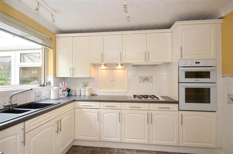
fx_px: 107
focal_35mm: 16
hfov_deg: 95.1
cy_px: 77
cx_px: 116
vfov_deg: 71.8
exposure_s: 1/5
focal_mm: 11
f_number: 11
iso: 200
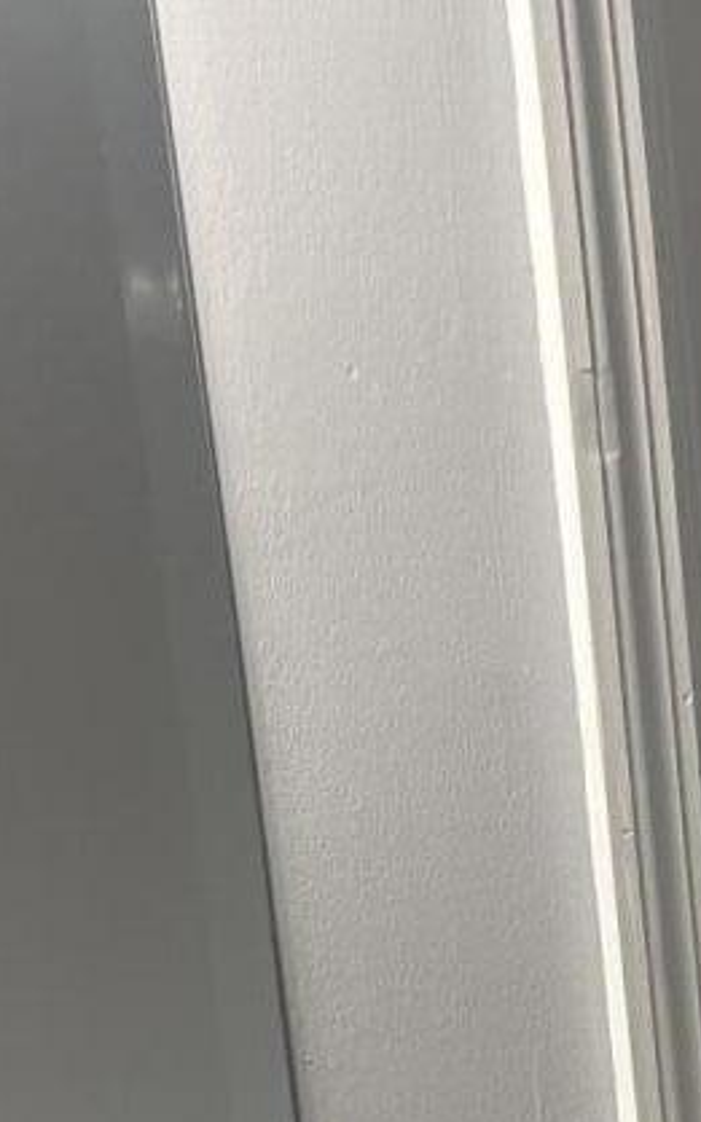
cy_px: 1866
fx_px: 4038
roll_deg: +2.6
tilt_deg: -14.0
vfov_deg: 14.4
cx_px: 1724
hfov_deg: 8.9
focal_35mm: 132
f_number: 1.6
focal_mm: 5.96
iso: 100
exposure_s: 1/60
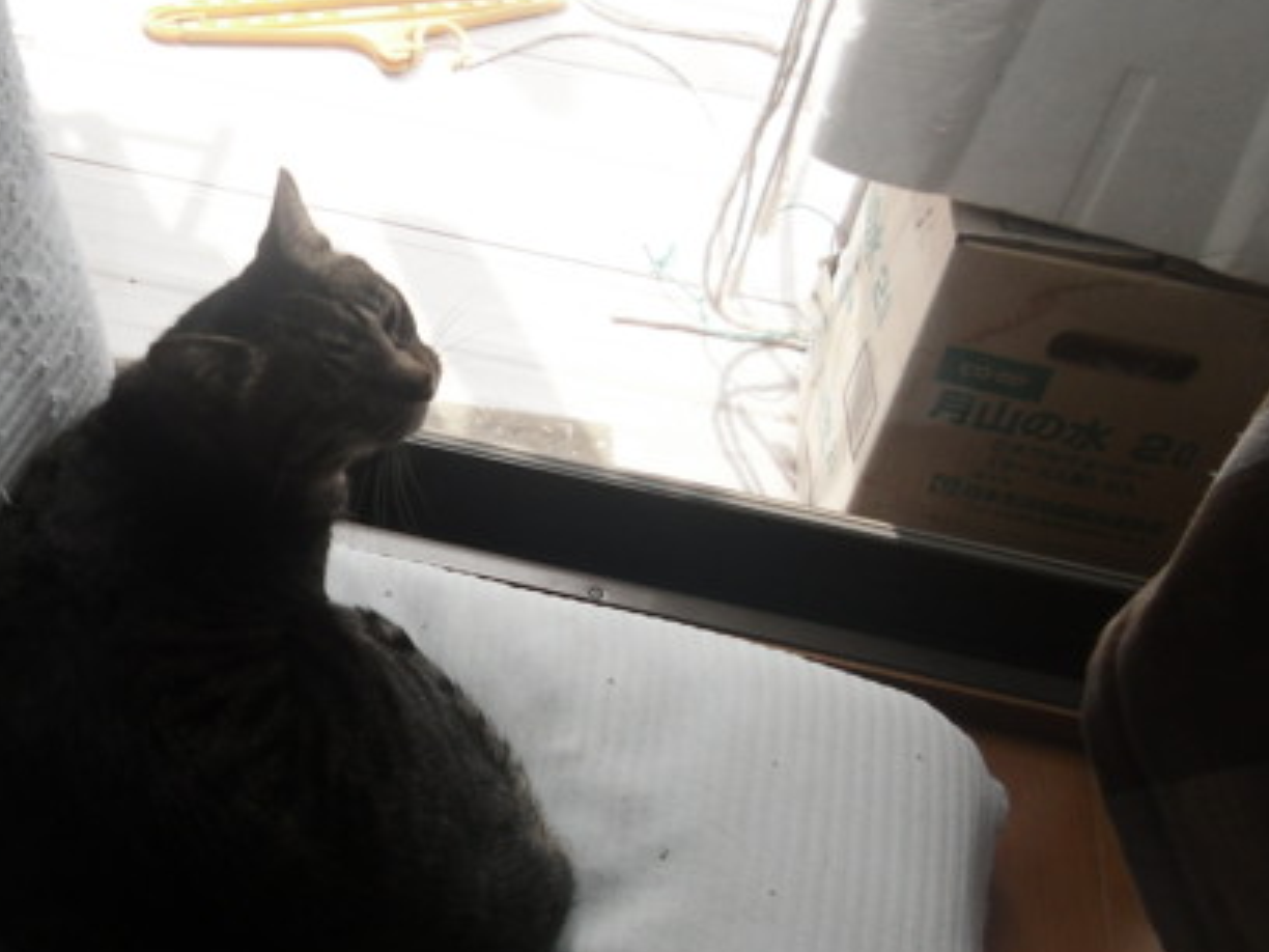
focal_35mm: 53
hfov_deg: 34.3
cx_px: 149
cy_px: 513
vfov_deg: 27.5
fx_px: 1943
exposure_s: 1/200
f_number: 3.2
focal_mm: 4.9
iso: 100
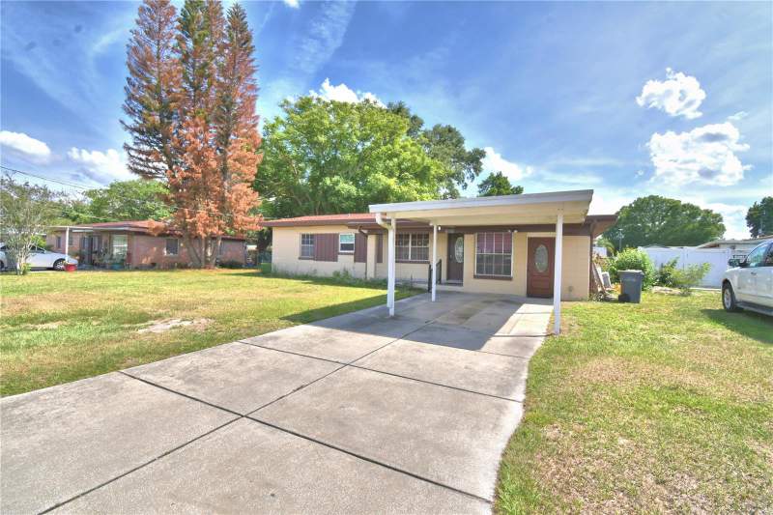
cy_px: 258
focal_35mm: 15
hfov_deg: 100.4
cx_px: 386
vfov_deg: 77.3
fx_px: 322
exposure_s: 1/250
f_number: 13
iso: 100
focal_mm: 10
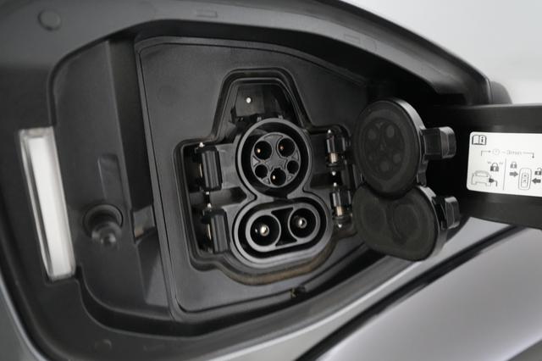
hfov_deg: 69.4
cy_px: 180
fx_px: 391
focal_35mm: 26
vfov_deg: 49.5
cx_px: 271
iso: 10000
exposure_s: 1/50
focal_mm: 26
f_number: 5.6
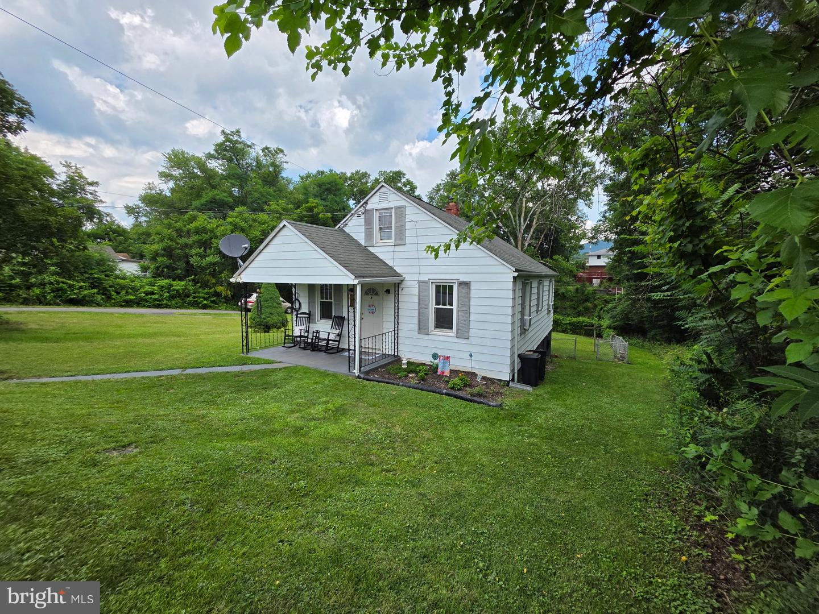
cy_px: 307
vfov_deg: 89.9
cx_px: 410
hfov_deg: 106.2
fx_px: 308
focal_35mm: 13
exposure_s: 1/1225
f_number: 1.9
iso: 40
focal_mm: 2.2
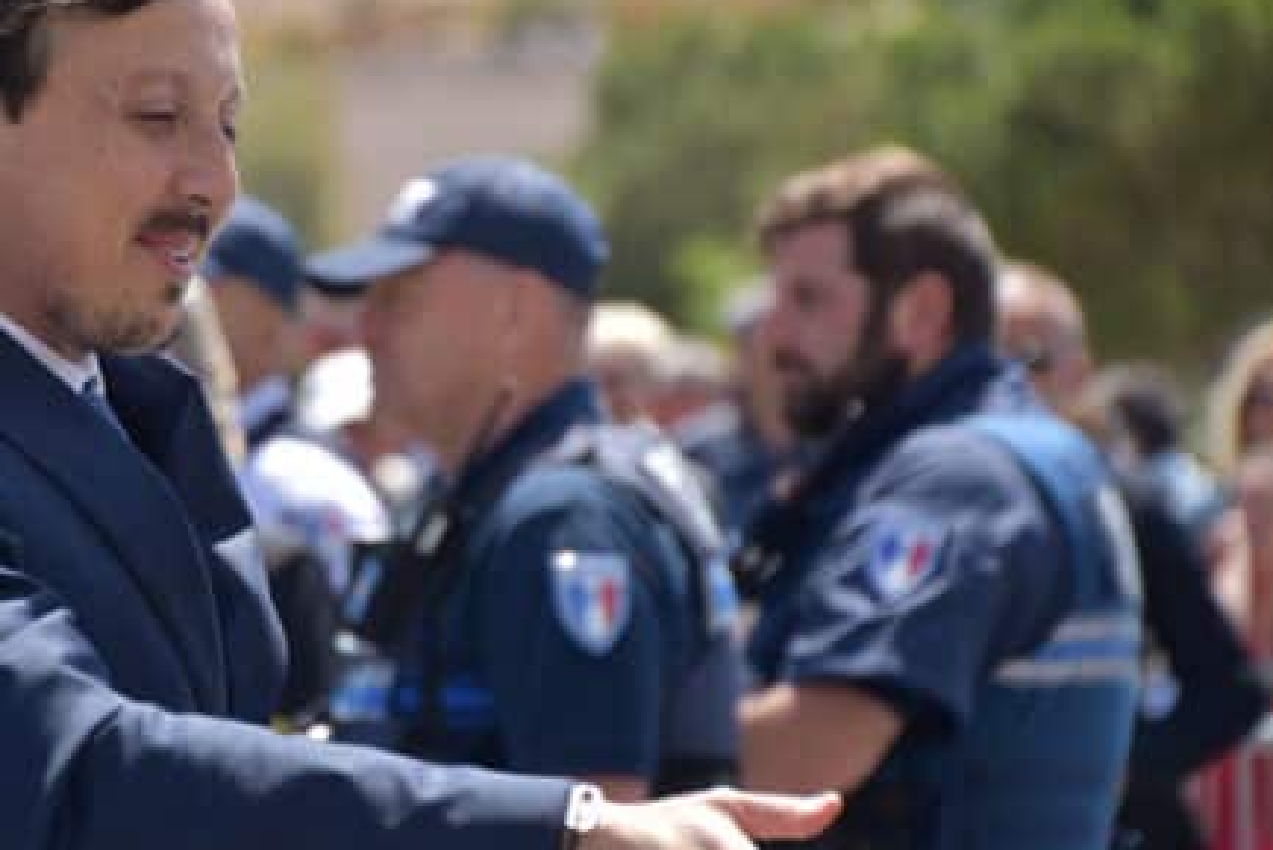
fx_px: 12486
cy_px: 429
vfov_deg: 3.9
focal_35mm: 353
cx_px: 412
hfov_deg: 5.8
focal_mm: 170
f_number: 6
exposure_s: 1/500
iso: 200
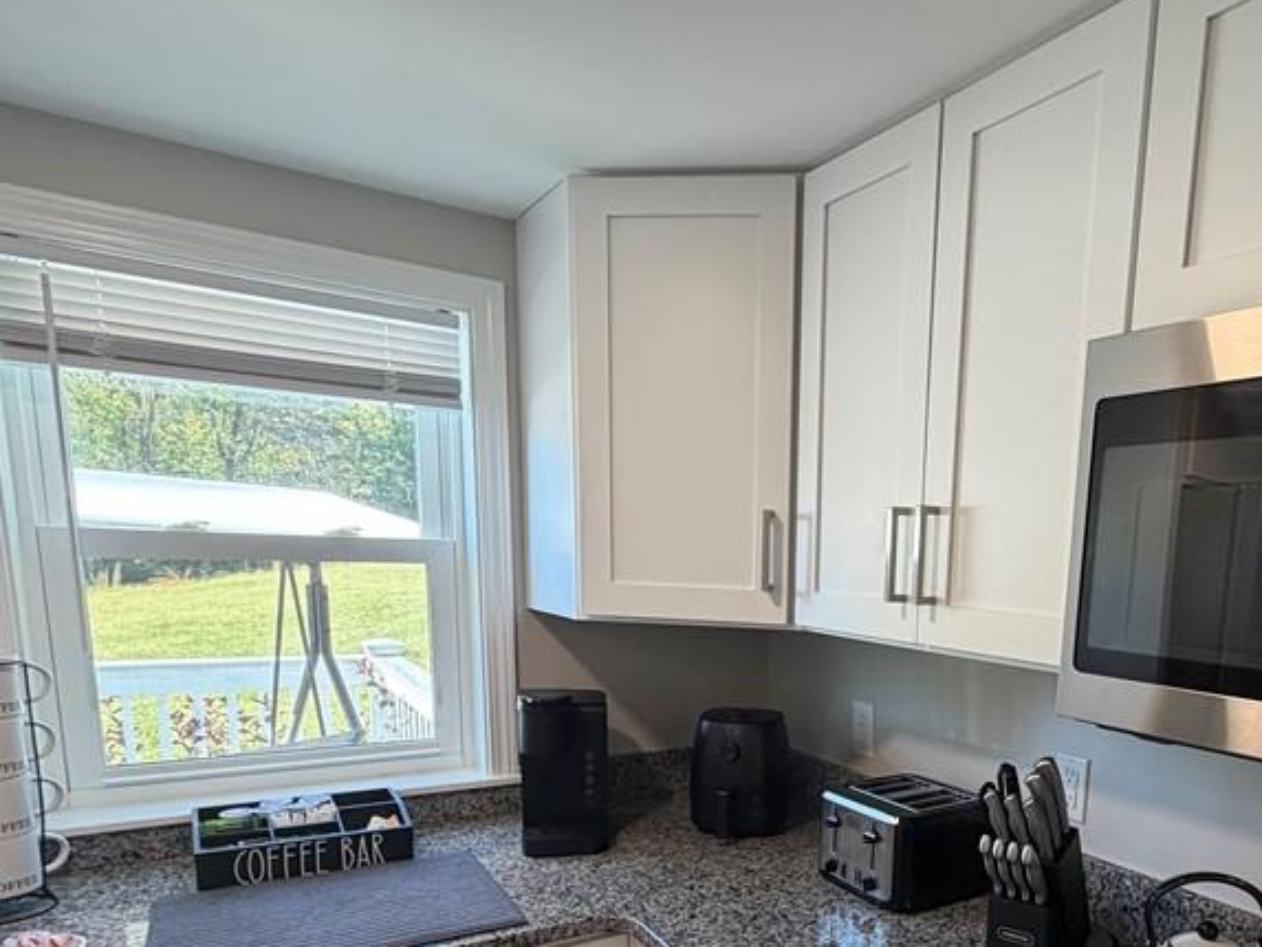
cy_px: 711
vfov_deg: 52.5
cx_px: 881
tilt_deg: -9.9
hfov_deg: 66.7
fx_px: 912
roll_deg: -2.0
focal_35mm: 25
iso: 200
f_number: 2.2
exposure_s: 1/120
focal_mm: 2.22
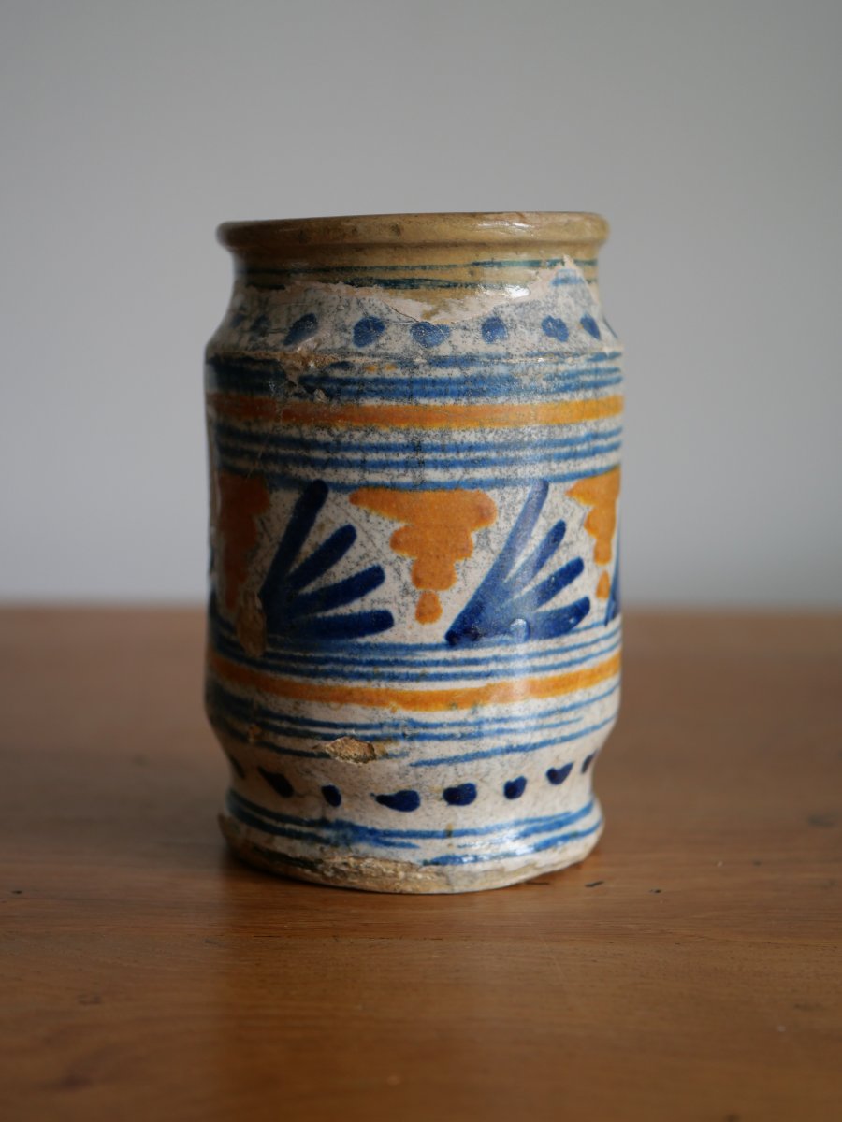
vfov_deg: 32.2
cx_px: 421
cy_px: 561
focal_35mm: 60
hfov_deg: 24.4
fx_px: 1946
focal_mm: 30
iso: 320
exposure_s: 1/60
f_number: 2.8
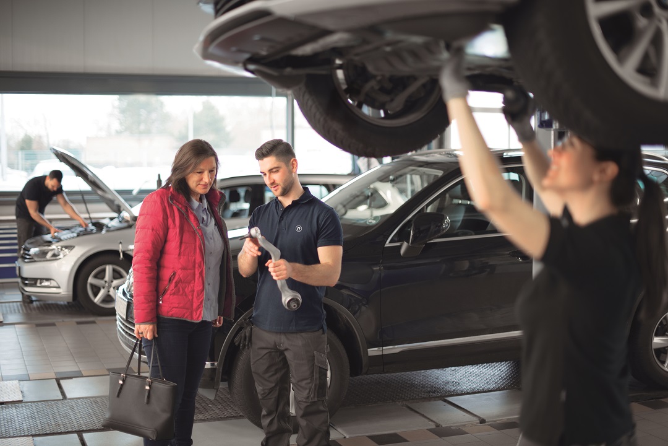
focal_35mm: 50
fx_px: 928
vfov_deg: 27.0
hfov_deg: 39.6
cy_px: 223
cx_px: 334
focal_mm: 50
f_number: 1.4
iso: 400
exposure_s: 1/60
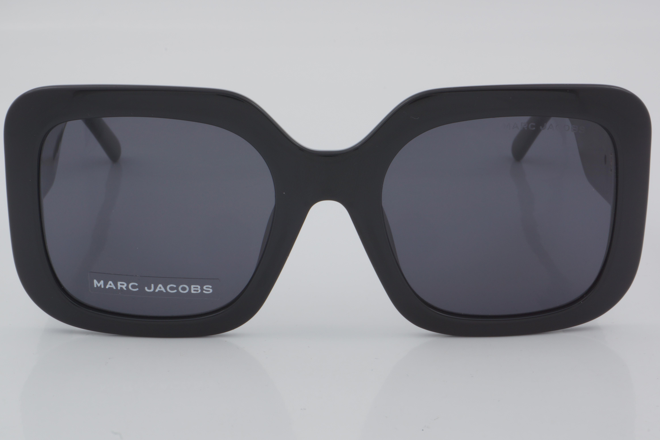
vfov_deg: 16.4
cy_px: 219
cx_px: 327
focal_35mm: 84
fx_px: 1531
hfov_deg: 24.3
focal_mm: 55
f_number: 32
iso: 100
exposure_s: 1/4
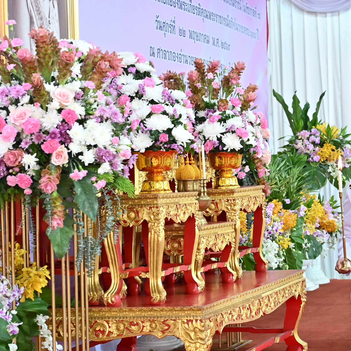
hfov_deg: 15.8
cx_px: 382
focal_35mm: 107
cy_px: 117
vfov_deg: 16.2
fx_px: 1227
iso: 1250
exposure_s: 1/200
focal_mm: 45
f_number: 4
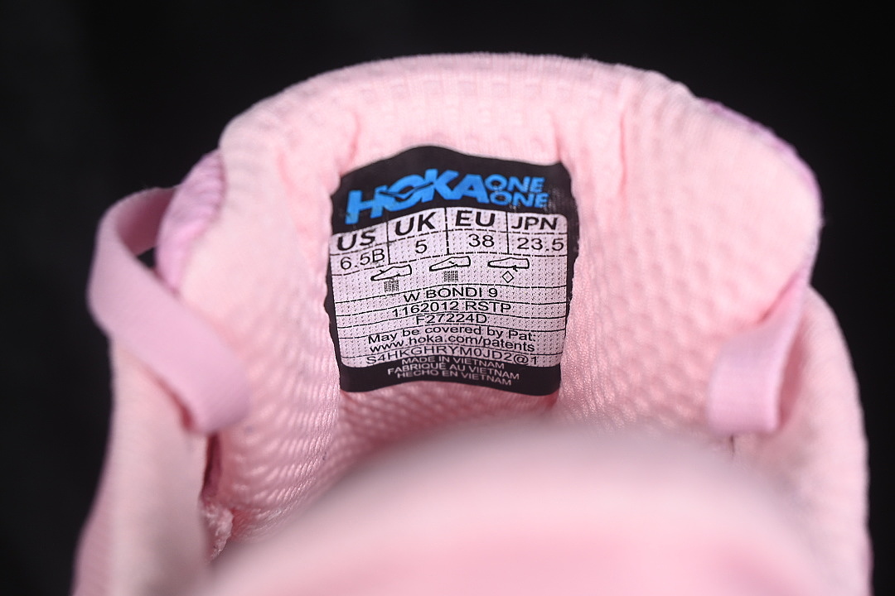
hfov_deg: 27.0
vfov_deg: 18.2
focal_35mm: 75
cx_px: 448
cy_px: 298
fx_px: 1864
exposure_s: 1/80
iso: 160
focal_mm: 50
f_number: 7.1
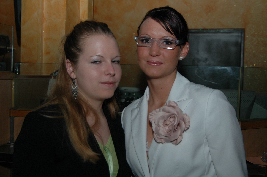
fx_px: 378
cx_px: 134
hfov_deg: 38.9
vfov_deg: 26.4
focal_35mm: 51
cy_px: 88
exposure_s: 1/60
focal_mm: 34
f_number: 4
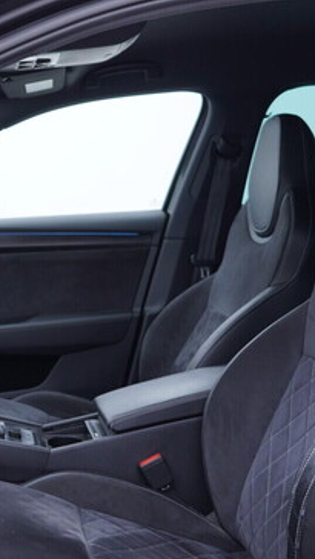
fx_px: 846
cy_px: 280
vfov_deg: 36.6
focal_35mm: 57
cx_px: 18
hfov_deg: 20.6
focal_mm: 24
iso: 125
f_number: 2.8
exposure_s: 1/40
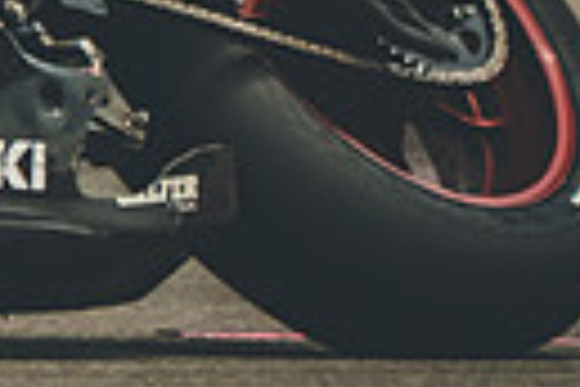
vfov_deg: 0.4
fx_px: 50875
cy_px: -267
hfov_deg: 0.7
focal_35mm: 3158
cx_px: -747
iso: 1000
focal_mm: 400
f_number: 5.6
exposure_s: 1/2500
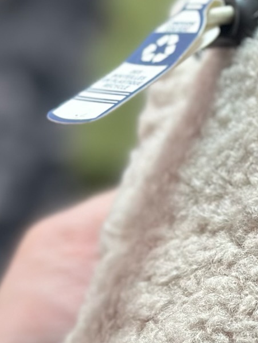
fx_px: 1628
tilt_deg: -53.3
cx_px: 348
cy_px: 267
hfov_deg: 8.9
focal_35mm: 164
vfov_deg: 12.0
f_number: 1.78
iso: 80
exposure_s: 1/779
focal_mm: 6.86
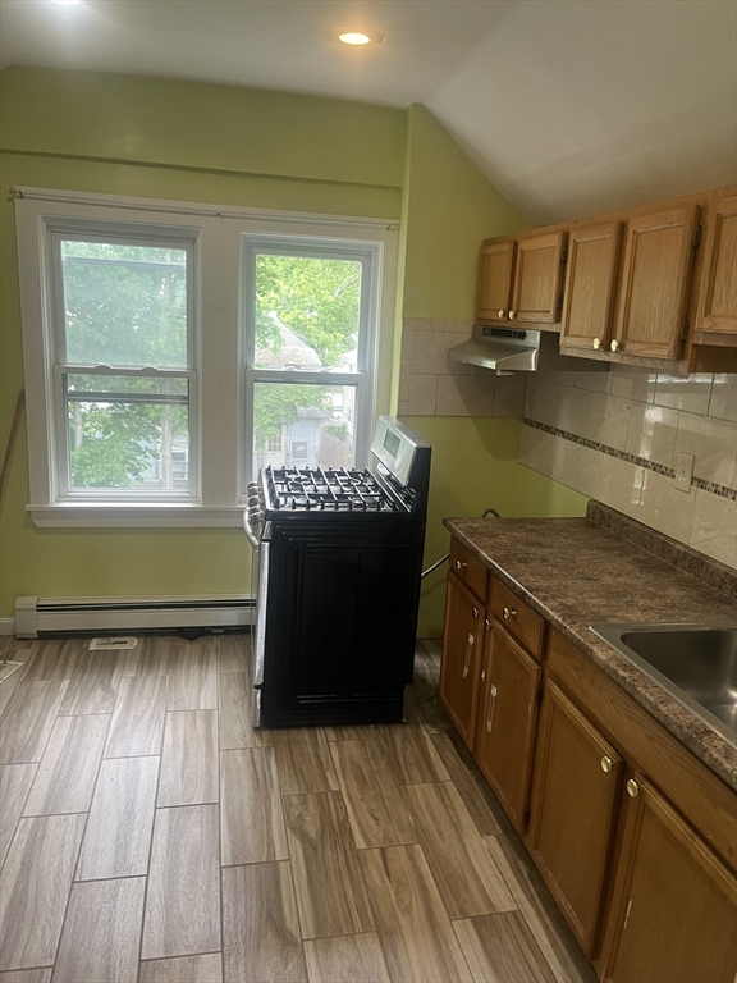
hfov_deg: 53.1
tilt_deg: -12.8
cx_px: 368
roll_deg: -4.2
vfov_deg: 67.3
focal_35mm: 26
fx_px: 738
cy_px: 492
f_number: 1.6
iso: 125
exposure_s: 1/60
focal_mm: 5.1
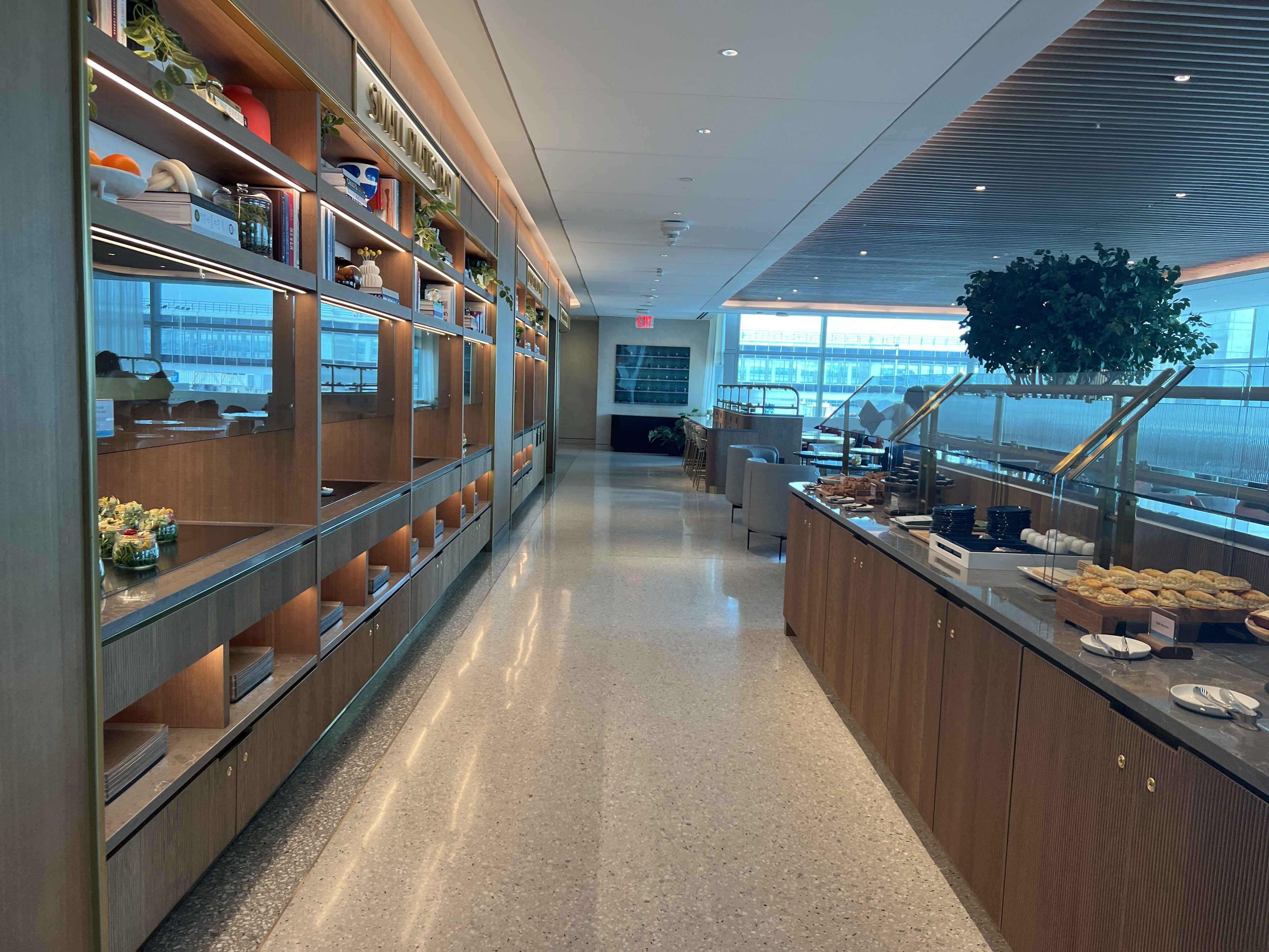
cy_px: 476
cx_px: 634
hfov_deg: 67.3
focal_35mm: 26
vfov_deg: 53.1
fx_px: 953
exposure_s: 1/134
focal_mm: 5.7
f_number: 1.5
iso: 64
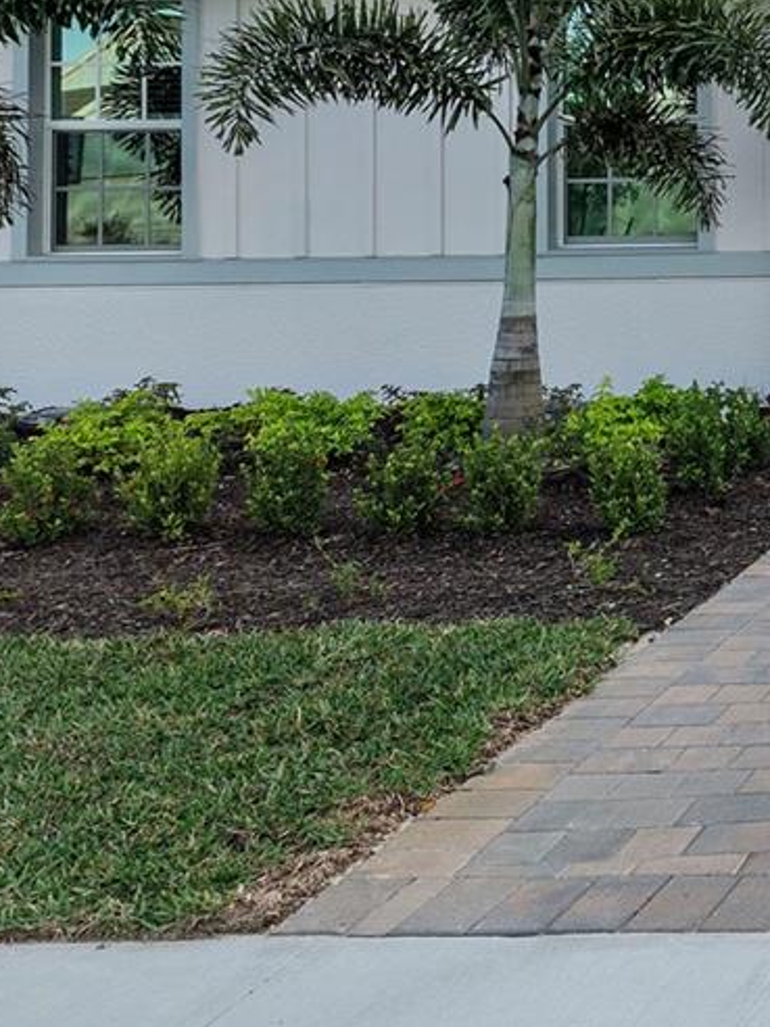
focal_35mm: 50
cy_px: 161
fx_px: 1483
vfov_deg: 36.5
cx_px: 1371
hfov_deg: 20.7
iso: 500
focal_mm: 16
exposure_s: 1/1500
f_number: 8
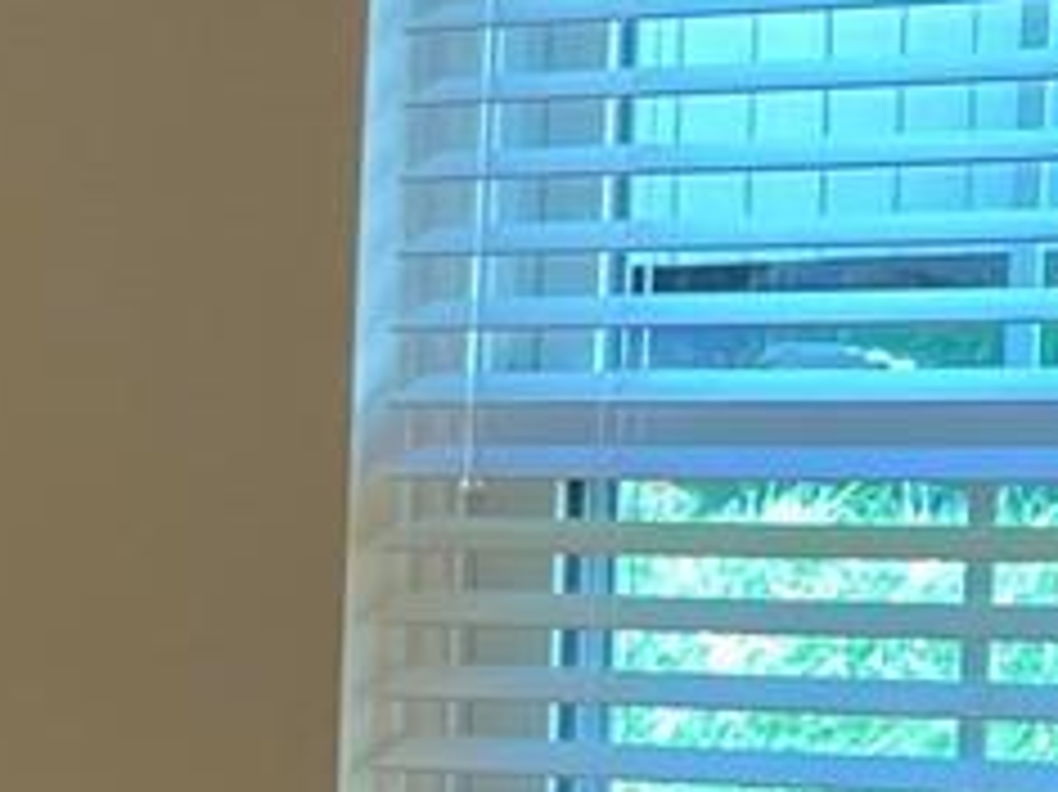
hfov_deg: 8.9
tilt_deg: -7.7
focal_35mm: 177
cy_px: 1062
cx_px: -2188
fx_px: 5407
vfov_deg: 8.3
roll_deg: +1.3
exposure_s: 1/60
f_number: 1.6
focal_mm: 4.2
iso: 80
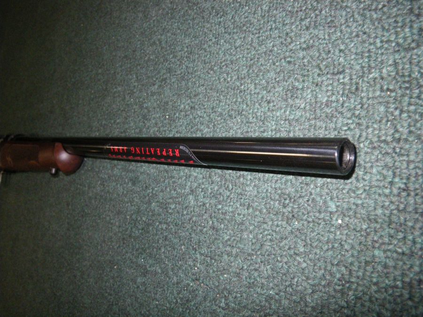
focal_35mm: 28
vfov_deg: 49.7
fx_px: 342
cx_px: 212
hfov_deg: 63.4
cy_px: 158
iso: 400
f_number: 4.2
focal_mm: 5
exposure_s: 1/50
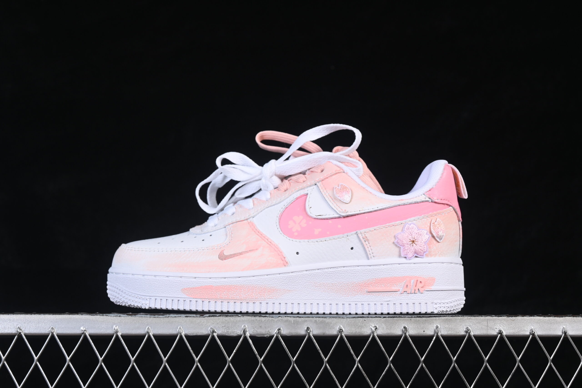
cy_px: 194
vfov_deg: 18.2
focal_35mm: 75
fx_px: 1212
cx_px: 291
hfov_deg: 27.0
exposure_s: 1/80
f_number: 8
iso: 160
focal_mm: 50
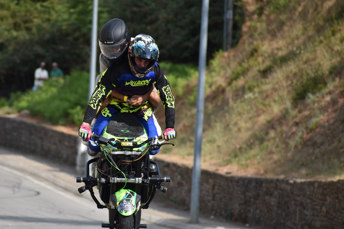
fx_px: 4137
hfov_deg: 4.8
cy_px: 113
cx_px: 131
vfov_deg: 3.2
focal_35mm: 433
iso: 400
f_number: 5.6
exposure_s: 1/1600
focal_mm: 230
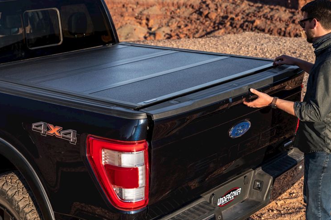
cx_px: 142
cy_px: 90
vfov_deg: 21.9
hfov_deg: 32.3
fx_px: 570
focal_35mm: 62
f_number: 4.5
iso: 100
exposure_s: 1/160
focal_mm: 46
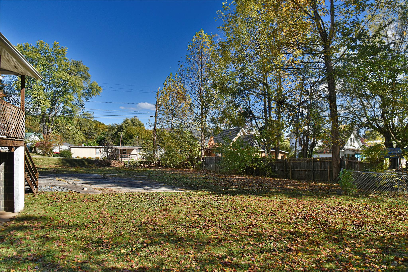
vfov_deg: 53.1
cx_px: 204
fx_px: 272
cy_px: 136
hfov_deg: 73.7
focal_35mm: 24
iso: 1600
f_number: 10
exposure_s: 1/400
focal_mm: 24
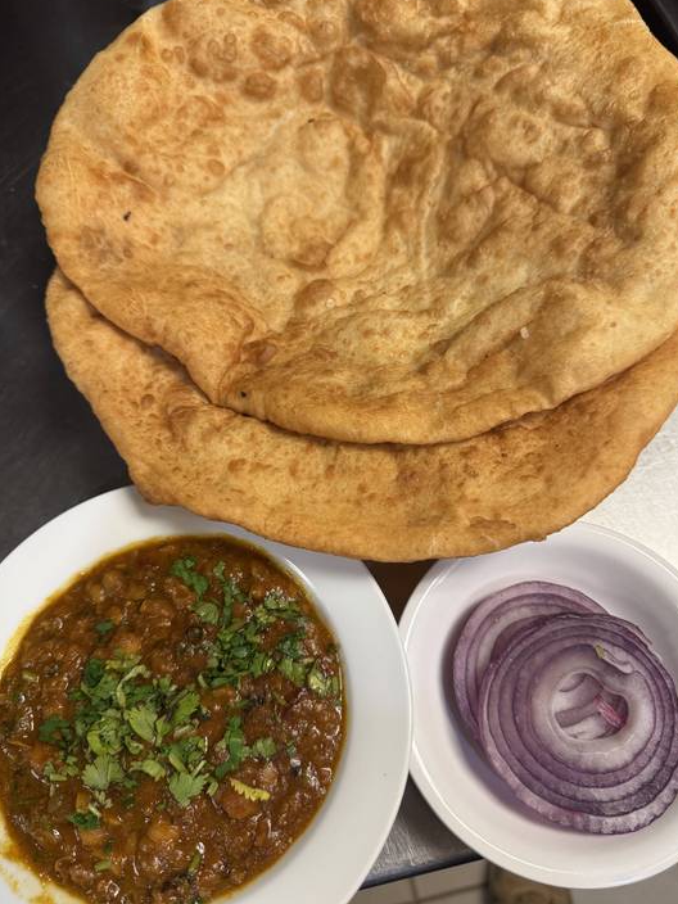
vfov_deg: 69.4
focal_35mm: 25
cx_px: 351
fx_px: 653
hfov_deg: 54.9
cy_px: 451
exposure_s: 1/60
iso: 200
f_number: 1.78
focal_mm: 6.76
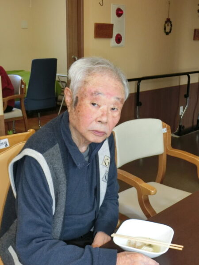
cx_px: 100
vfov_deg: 42.1
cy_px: 132
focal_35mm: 45
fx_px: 345
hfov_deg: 32.2
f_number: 4.4
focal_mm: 8
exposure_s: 1/60
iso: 400
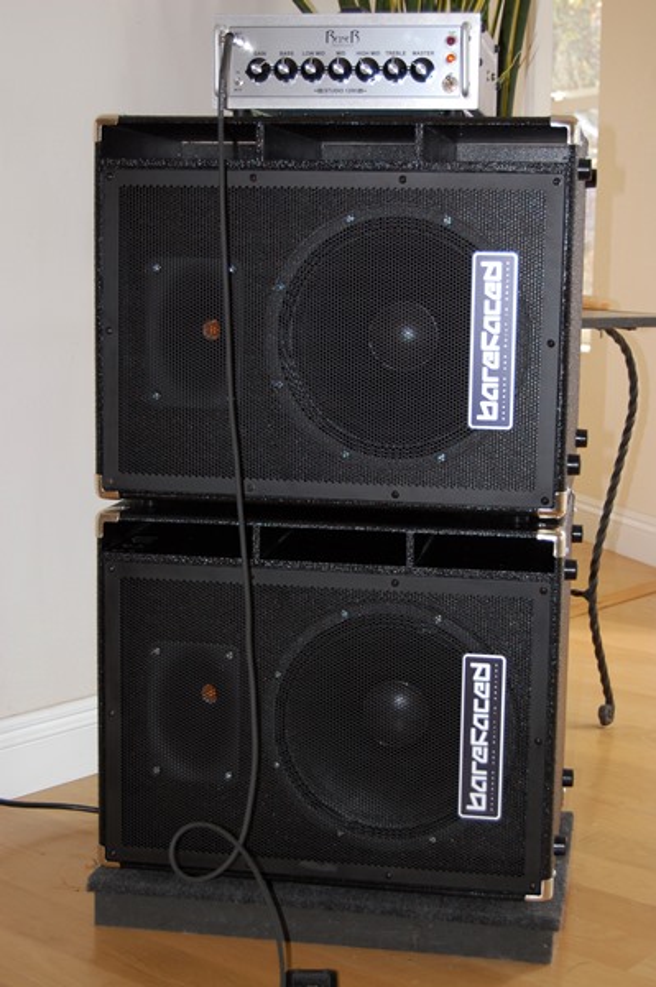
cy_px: 494
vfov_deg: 33.4
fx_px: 1643
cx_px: 328
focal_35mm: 60
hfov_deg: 22.6
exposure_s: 1/60
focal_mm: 40
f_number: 5
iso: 400
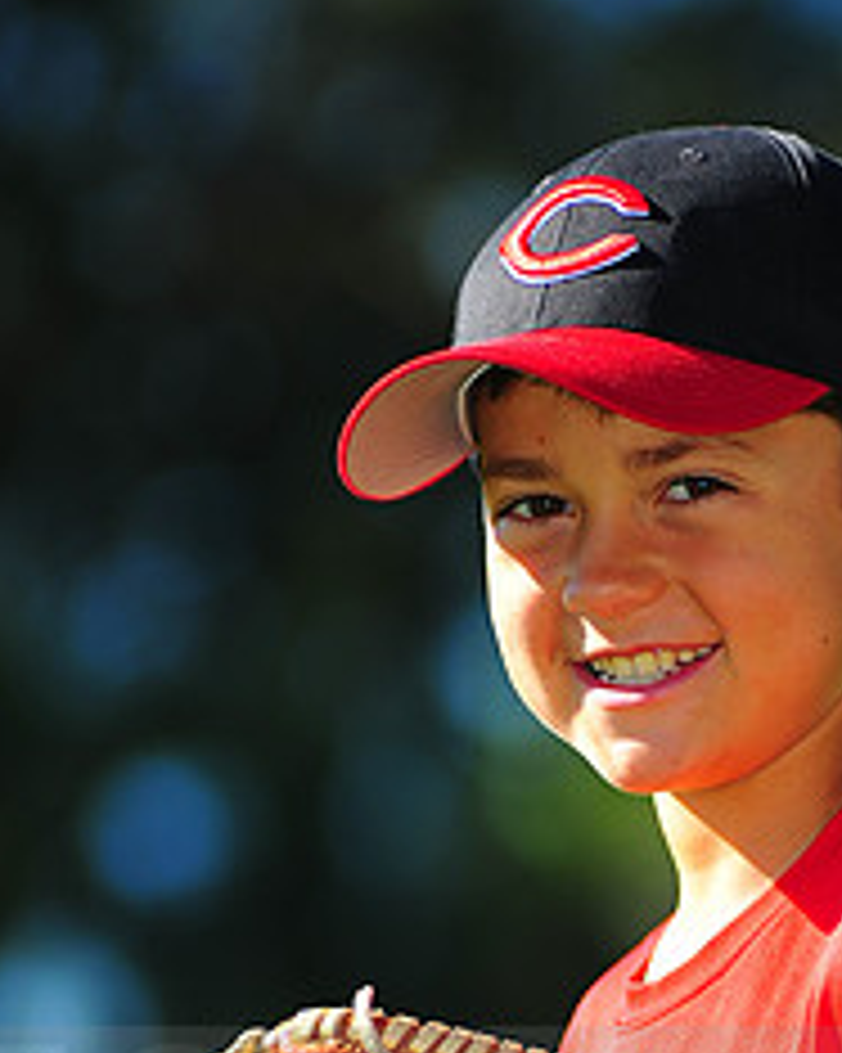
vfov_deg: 4.6
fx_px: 13060
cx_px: 743
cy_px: 1089
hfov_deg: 3.7
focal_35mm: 419
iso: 200
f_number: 3.5
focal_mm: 180
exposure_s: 1/1250
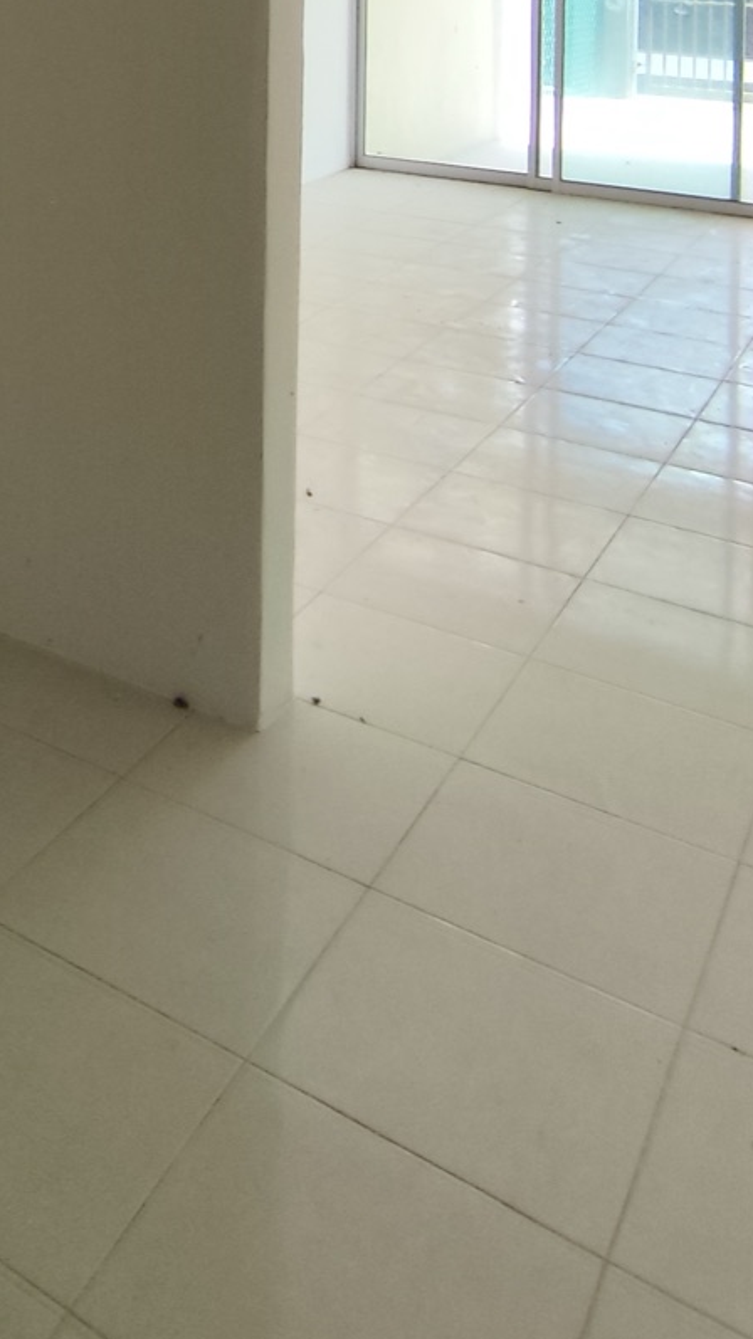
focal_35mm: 42
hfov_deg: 25.7
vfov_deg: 40.1
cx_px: -123
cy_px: -101
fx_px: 1492
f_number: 2.2
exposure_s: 1/306
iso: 50
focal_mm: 1.65
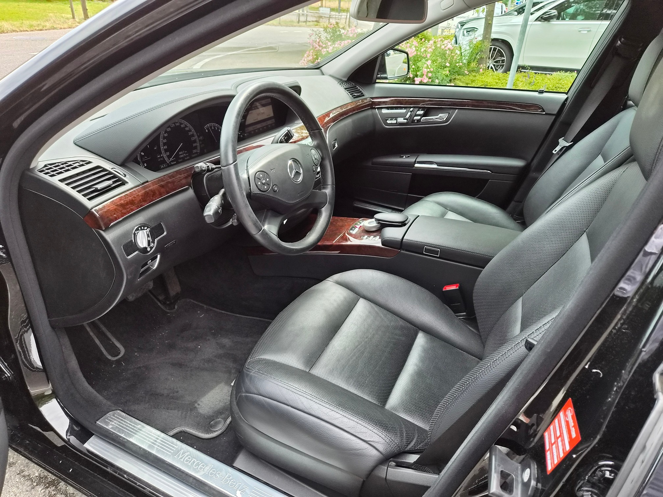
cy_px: 248
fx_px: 441
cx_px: 332
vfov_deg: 58.9
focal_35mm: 23
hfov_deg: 73.9
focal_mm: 5.4
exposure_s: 1/180
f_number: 1.8
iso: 32
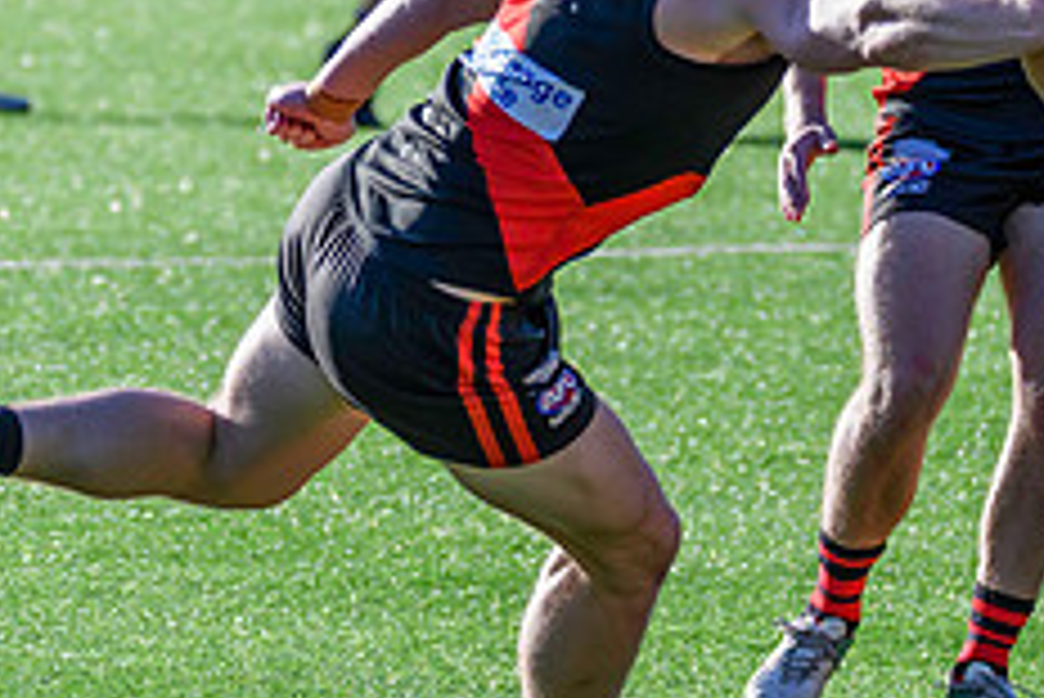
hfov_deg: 2.5
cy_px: 117
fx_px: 23562
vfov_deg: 1.7
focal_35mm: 812
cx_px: 983
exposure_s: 1/2000
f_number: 5.3
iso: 800
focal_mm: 240
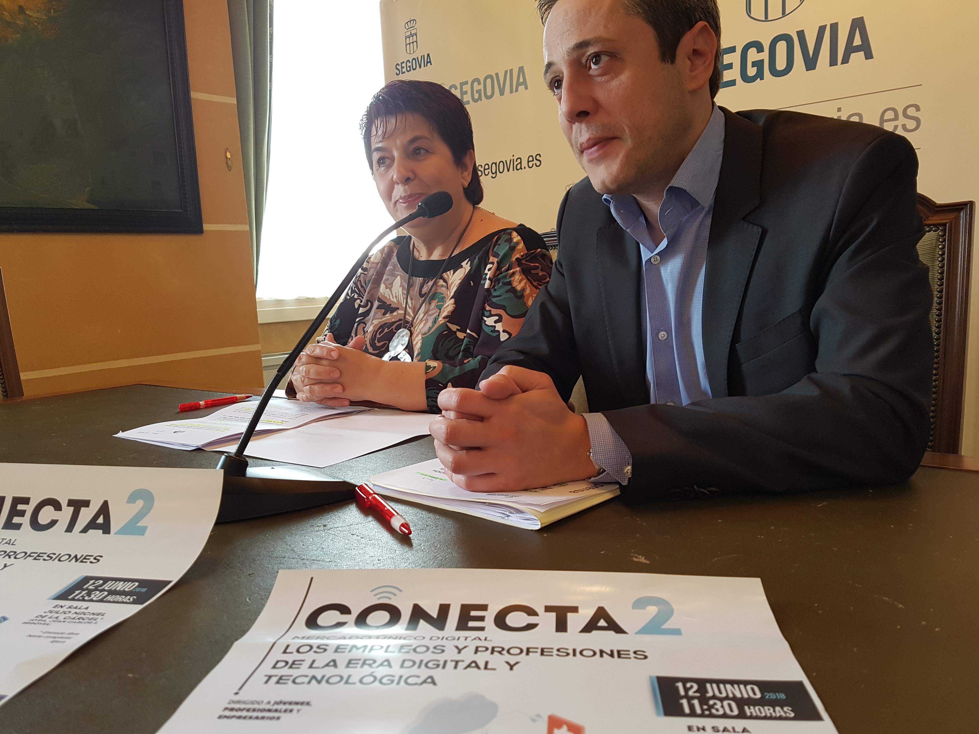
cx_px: 490
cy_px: 367
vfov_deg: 53.1
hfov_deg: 67.3
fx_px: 735
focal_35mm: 26
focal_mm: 4.2
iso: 100
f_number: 1.7
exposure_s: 1/50
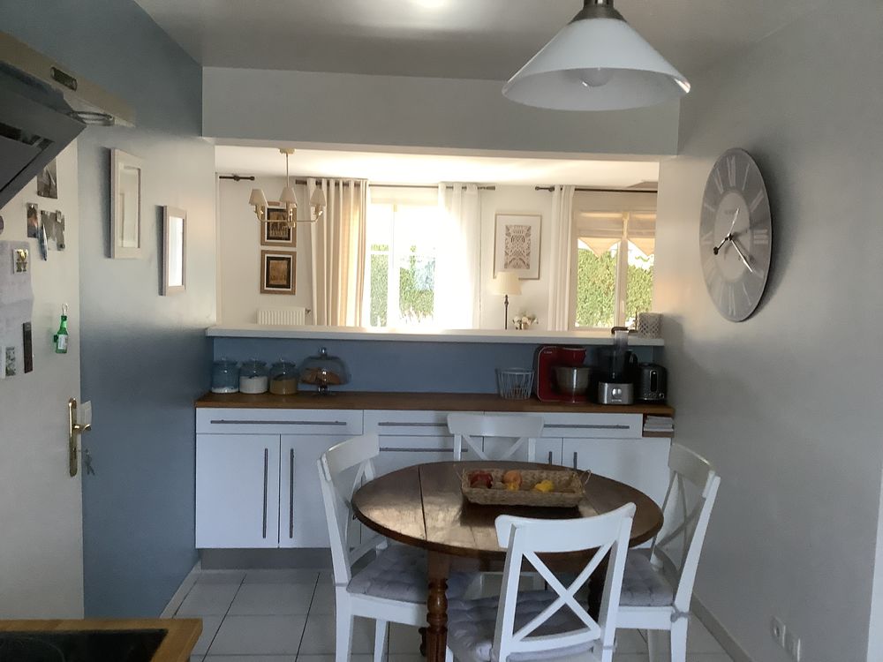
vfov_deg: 45.4
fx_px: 791
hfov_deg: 58.4
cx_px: 442
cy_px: 331
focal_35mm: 31
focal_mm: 3.3
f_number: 2.4
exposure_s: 1/60
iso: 160
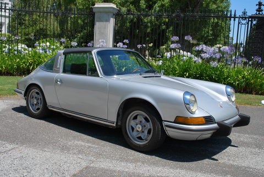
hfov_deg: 49.5
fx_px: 286
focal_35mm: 39
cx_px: 132
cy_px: 88
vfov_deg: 34.3
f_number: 8
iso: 100
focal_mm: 26
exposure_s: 1/250
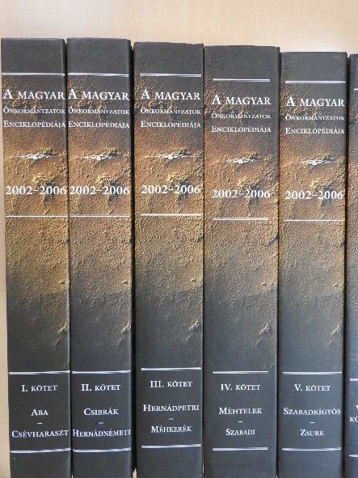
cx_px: 193
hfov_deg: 53.0
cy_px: 222
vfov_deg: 67.2
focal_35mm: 26
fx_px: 359
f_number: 4.8
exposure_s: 1/13
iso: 400
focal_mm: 4.3
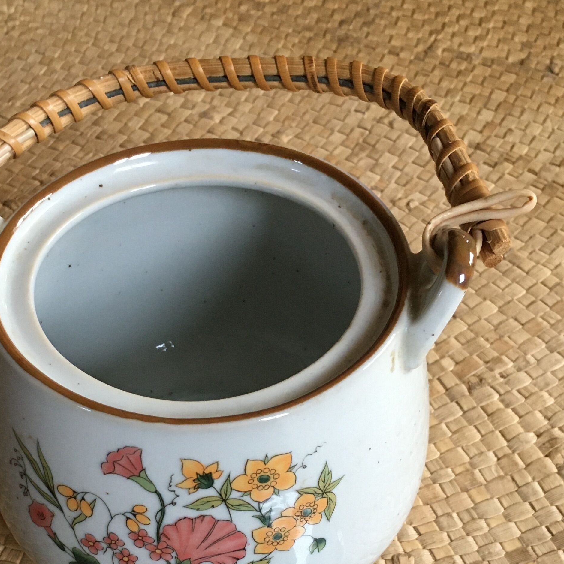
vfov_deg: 30.1
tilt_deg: -52.0
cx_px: 230
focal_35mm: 55
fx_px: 1014
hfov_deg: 31.0
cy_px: 482
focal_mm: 4.15
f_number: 2.2
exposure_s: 1/33
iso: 160
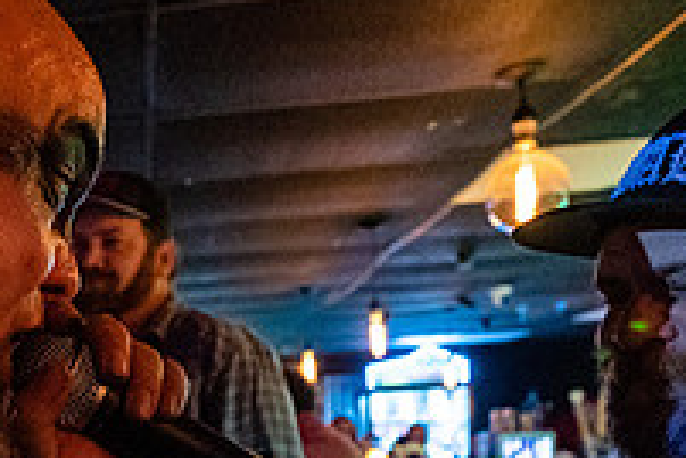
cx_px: 27
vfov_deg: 28.9
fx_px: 819
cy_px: 473
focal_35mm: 43
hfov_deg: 40.7
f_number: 2.8
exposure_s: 1/250
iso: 3200
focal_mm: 14
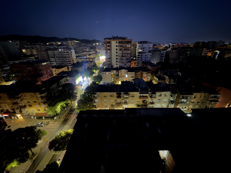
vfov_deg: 85.7
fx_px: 93
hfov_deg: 102.1
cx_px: 116
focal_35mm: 14
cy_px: 86
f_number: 2.2
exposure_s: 1/4
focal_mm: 2.22
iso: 2000
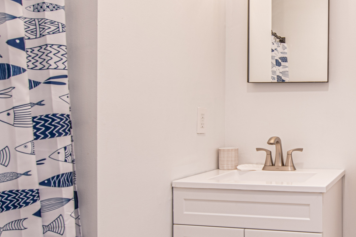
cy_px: 123
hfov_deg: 45.7
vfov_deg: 35.0
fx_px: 376
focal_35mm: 38
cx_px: 322
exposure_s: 1.6
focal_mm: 14
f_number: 9
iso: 64
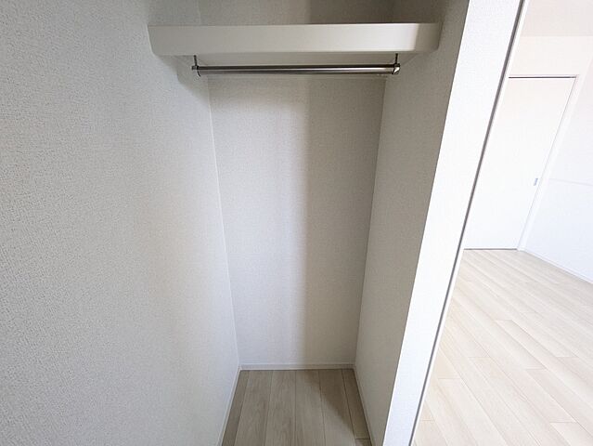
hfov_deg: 102.0
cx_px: 296
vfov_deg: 85.7
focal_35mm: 14
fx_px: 240
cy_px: 223
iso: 277
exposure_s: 1/30
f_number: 2.2
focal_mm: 1.83
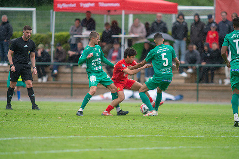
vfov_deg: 3.1
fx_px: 2906
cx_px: 120
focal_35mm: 438
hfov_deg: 4.7
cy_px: 78
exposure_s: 1/1250
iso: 500
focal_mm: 420
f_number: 4
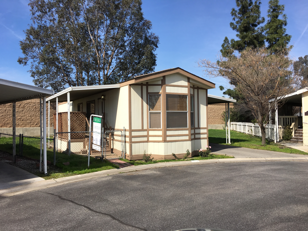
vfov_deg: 48.2
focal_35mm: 29
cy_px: 116
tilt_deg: +1.5
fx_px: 258
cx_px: 154
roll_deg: -1.1
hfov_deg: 61.7
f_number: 2.2
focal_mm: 4.15
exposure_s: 1/2079
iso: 25
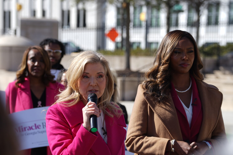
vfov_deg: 6.9
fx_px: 1281
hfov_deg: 10.4
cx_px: 113
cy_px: 92
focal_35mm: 198
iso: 80
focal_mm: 147
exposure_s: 1/250
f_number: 6.3
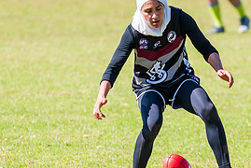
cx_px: 158
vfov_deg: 1.7
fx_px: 5661
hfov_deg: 2.5
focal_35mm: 811
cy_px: 98
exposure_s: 1/2000
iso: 800
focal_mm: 350
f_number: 7.1
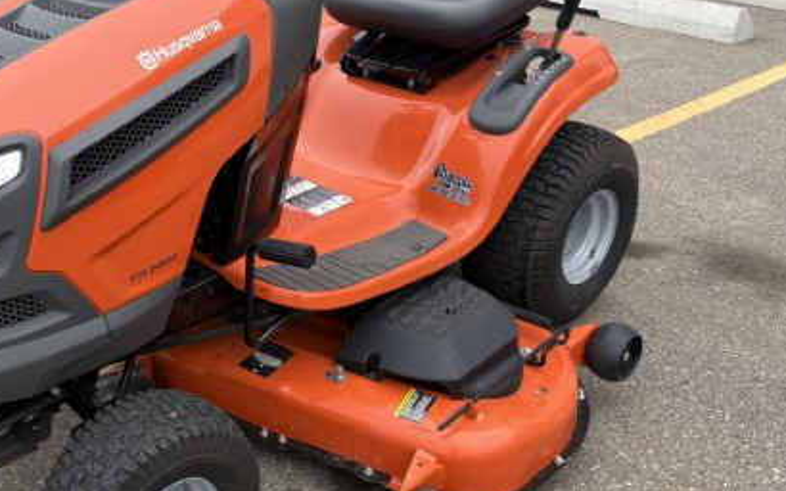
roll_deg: +0.5
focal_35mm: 43
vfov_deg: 29.8
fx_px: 921
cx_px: 232
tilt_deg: -25.0
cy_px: 238
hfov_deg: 45.2
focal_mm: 5.96
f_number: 1.6
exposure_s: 1/465
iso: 50
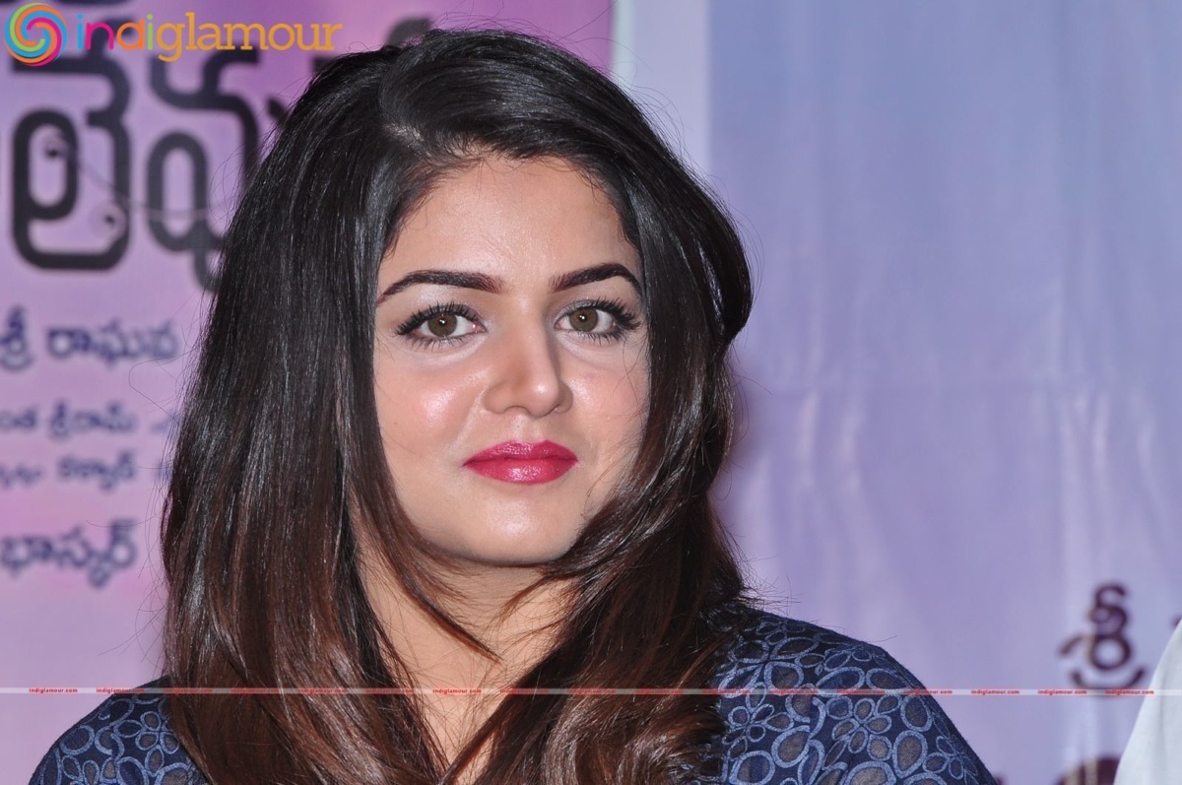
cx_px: 591
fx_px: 8854
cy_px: 392
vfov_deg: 5.1
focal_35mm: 270
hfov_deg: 7.6
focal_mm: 180
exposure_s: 1/125
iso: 400
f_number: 10
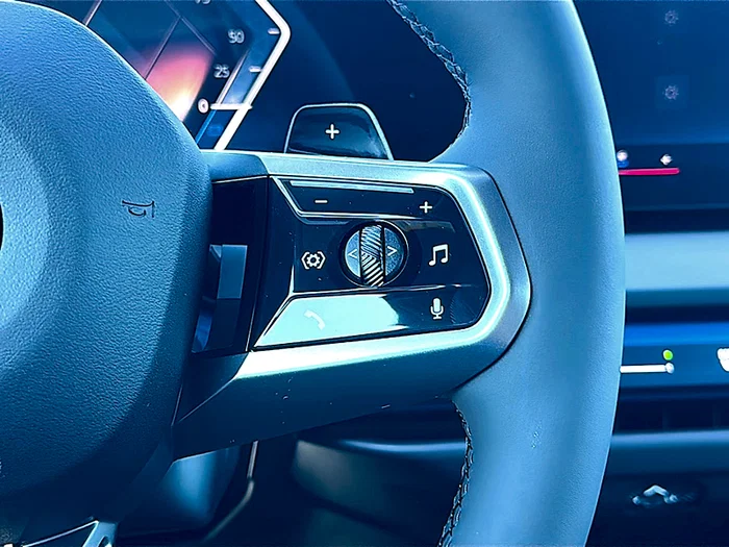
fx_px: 948
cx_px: 364
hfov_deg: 42.1
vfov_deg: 32.2
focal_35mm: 45
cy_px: 274
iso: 64
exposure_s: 1/58
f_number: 1.78
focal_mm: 6.86
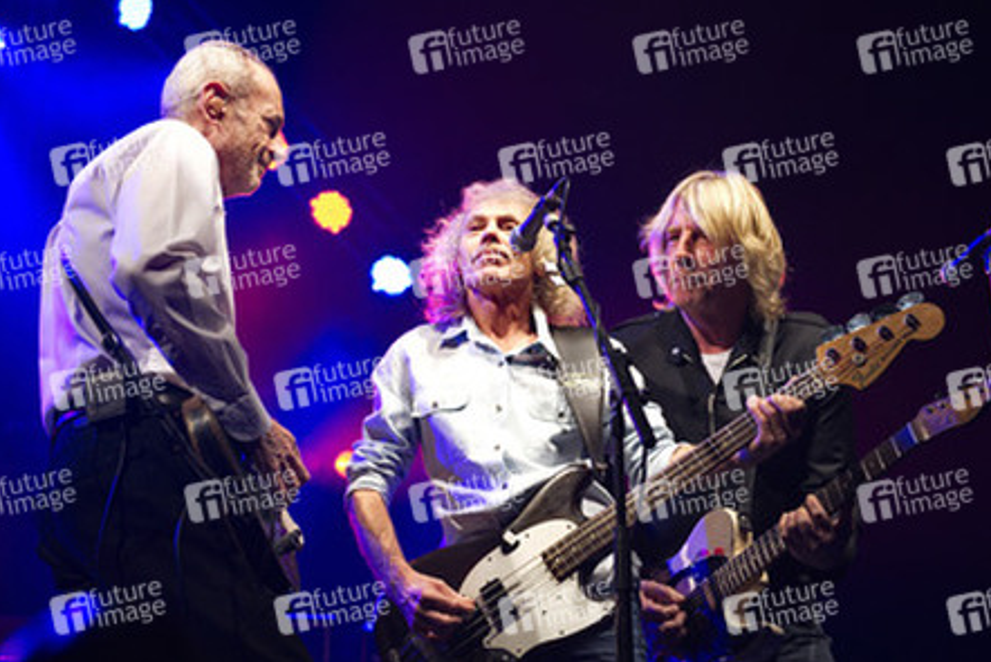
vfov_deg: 23.0
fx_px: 1625
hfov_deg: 33.9
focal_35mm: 59
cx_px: 496
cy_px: 328
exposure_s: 1/640
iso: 1600
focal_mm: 58
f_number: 3.5
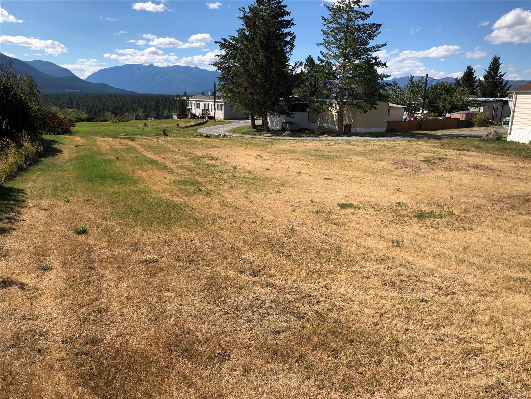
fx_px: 430
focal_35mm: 28
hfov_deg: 63.4
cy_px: 200
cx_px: 266
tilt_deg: -14.3
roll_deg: -4.5
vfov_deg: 49.7
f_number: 1.8
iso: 20
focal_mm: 3.99
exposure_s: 1/1919
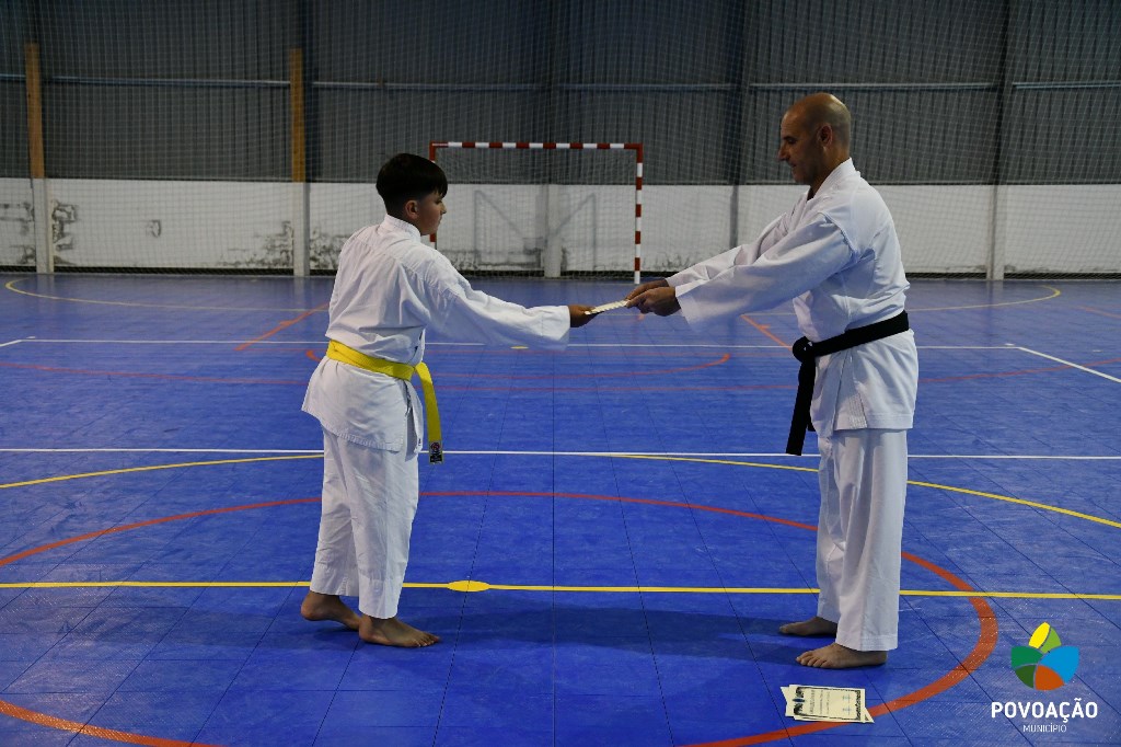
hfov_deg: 38.2
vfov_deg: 26.0
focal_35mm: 52
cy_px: 374
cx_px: 560
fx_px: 1619
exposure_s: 1/125
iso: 2000
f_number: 4.5
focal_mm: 35
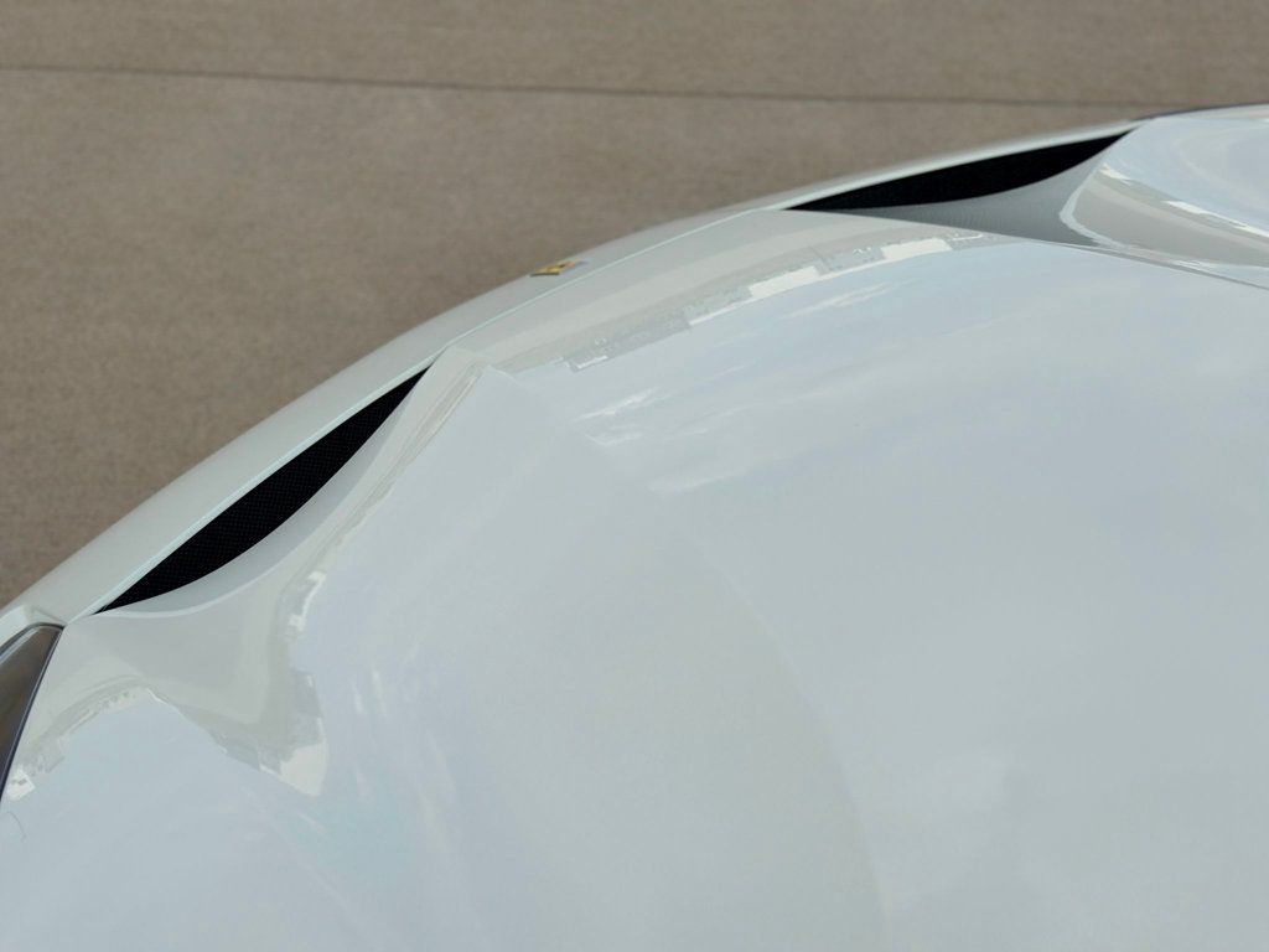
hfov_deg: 39.7
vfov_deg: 30.3
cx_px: 634
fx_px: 1760
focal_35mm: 48
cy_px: 476
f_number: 1.78
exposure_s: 1/6623
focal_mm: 6.86
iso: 80
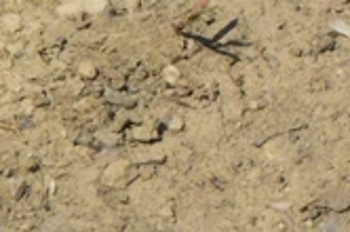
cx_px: 576
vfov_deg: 0.6
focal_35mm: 2318
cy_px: -112
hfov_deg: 0.9
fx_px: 22493
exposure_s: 1/640
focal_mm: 400
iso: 3200
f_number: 40
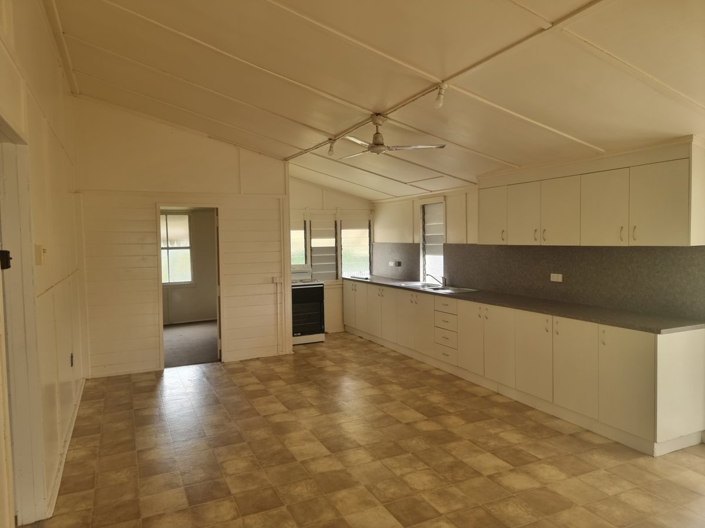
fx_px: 489
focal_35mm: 24
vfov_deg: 56.8
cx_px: 352
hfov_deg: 71.6
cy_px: 264
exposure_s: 1/100
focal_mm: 6.7
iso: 64
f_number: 1.8
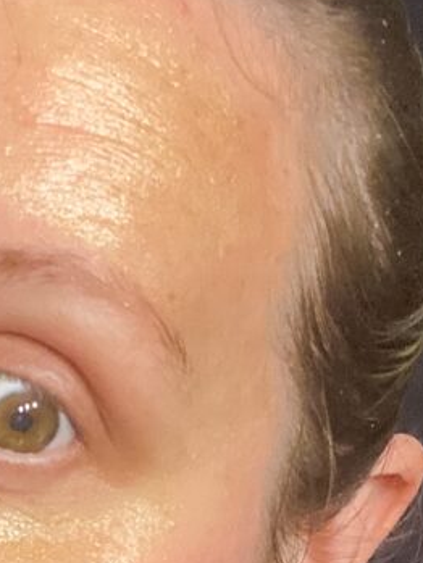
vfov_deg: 21.6
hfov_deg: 15.7
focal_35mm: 88
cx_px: -174
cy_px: 547
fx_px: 1433
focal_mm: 2.71
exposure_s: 1/35
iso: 400
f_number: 2.2
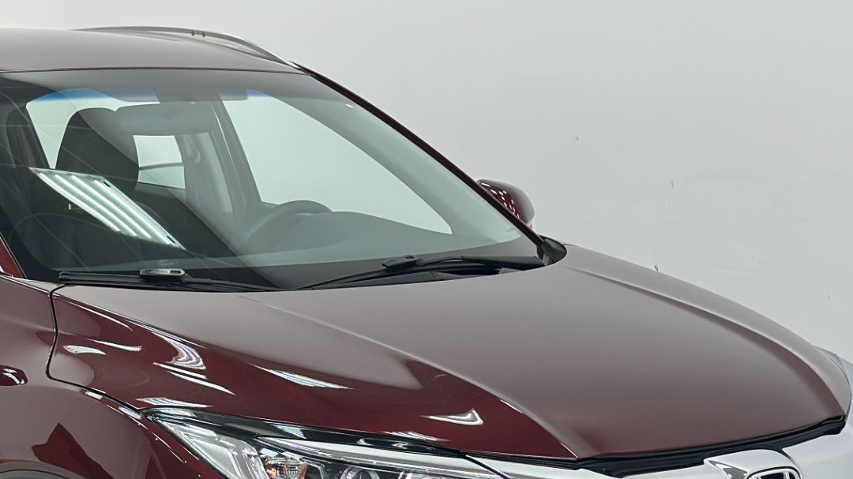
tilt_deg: -10.6
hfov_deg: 22.7
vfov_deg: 12.9
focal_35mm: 93
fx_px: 2103
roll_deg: +0.6
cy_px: 468
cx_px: 201
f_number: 1.78
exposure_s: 1/120
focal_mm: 6.86
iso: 125
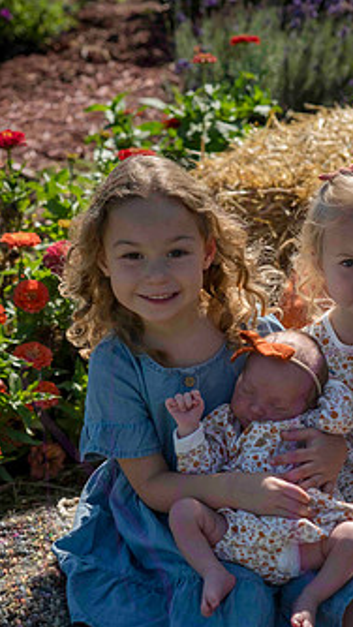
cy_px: 375
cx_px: 250
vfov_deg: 17.8
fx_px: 1996
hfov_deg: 10.1
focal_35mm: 120
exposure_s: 1/1250
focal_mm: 85
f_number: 6.3
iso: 400
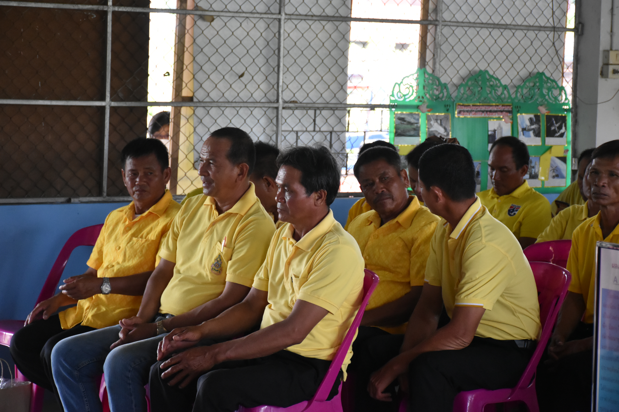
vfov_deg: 13.0
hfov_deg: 19.5
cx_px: 310
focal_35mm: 105
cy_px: 206
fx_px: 1805
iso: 3200
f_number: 5
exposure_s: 1/320
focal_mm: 70
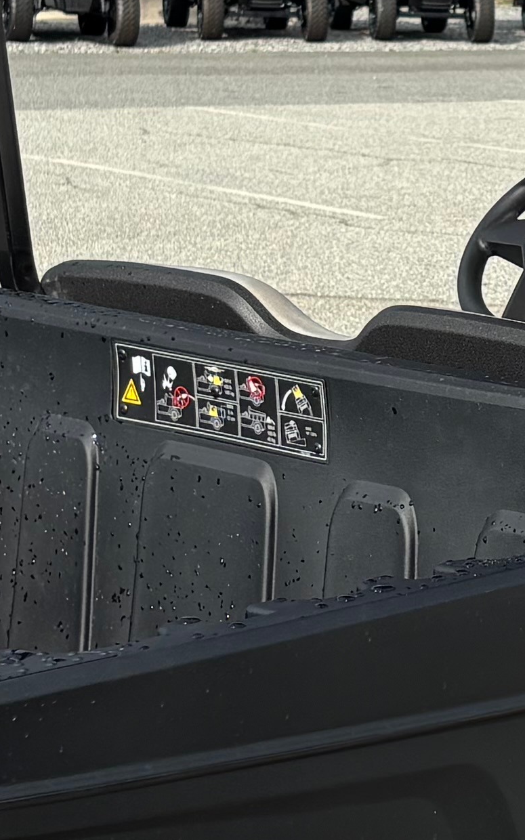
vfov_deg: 16.4
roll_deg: -1.5
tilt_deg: -8.5
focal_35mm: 127
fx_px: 2907
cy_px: 315
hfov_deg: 10.2
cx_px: 513
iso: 50
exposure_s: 1/3021
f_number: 1.6
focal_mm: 5.96
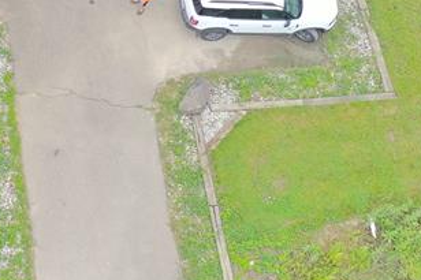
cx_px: -131
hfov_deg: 20.0
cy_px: -113
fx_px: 1087
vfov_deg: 14.0
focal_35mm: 93
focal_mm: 10.26
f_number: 4
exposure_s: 1/80
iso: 100
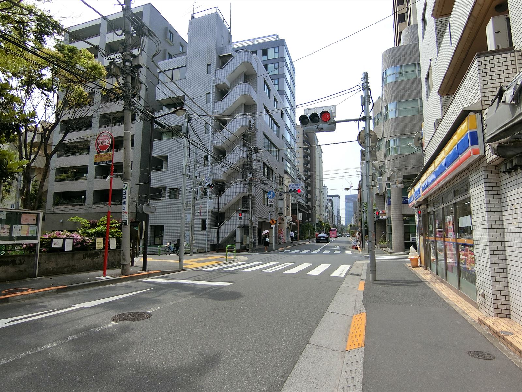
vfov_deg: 68.7
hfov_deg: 84.7
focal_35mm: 19
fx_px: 287
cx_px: 261
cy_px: 196
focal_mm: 4.06
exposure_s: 1/200
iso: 80
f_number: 6.9
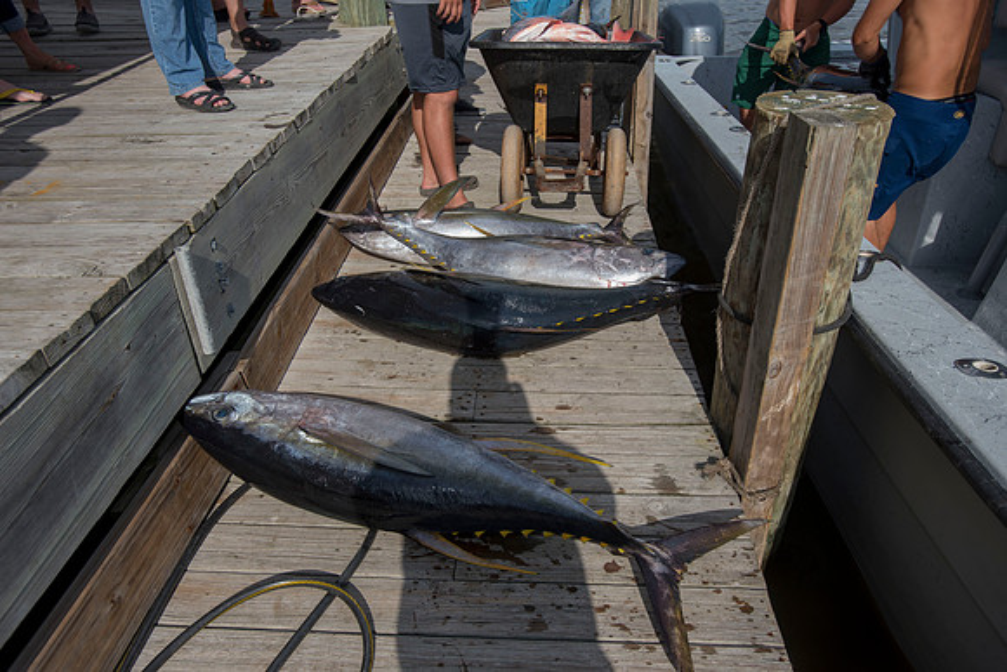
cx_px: 504
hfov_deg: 69.4
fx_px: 727
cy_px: 336
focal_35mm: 26
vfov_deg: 49.6
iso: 250
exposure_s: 1/1000
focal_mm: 26
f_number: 5.6
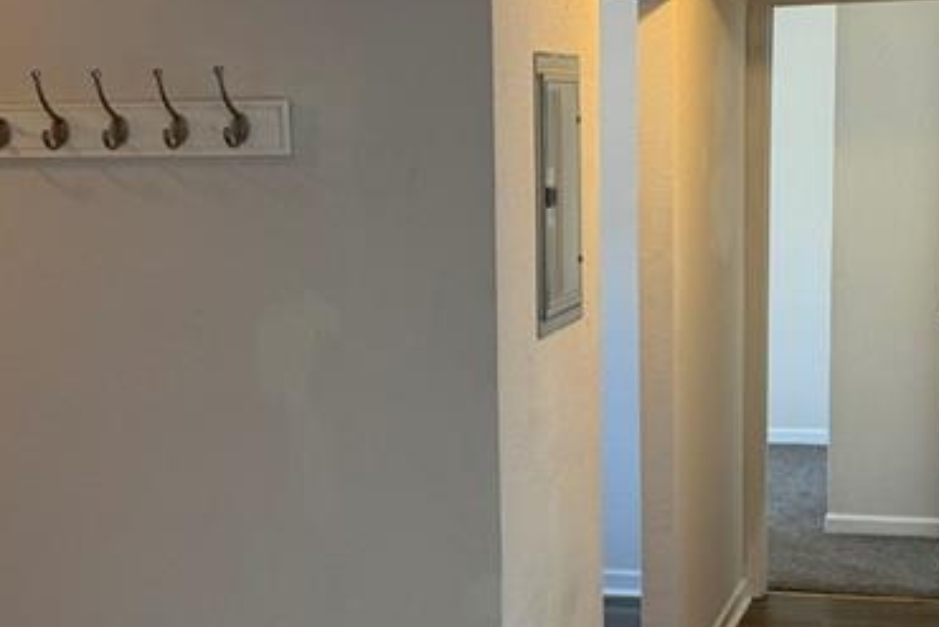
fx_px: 1800
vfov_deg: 19.7
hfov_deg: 29.2
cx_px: 508
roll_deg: +1.2
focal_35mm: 69
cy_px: 432
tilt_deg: -3.4
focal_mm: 6.76
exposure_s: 1/60
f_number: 1.78
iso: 160
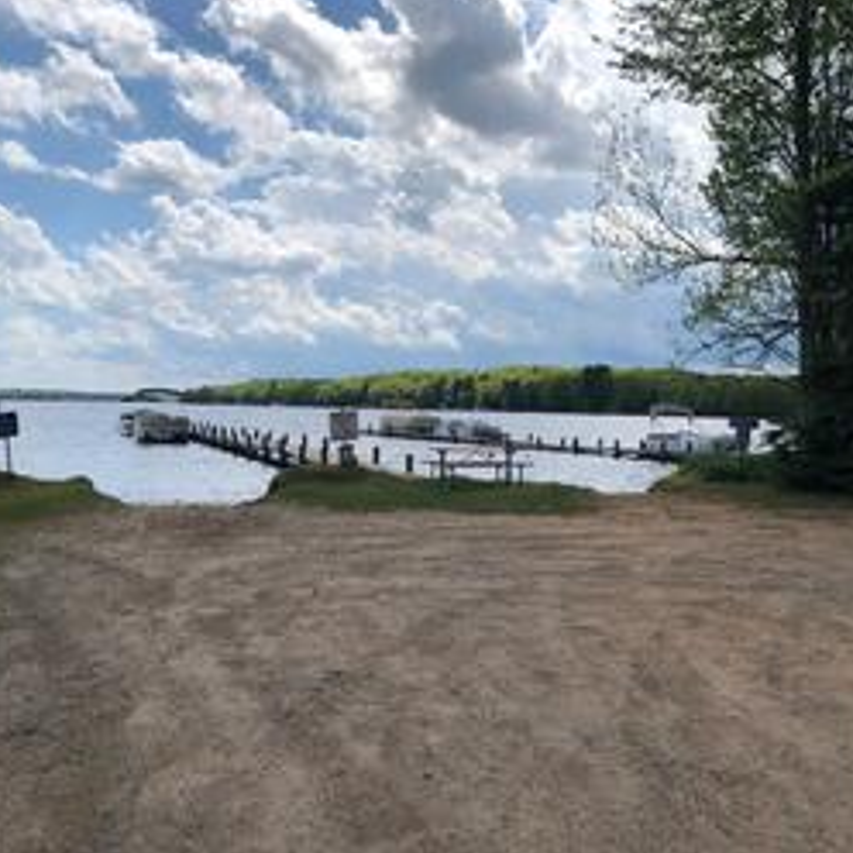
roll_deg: -0.5
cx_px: 487
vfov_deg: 48.4
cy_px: 416
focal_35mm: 34
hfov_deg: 48.3
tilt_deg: +1.1
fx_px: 948
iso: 25
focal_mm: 3.99
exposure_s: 1/4808
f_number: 1.8
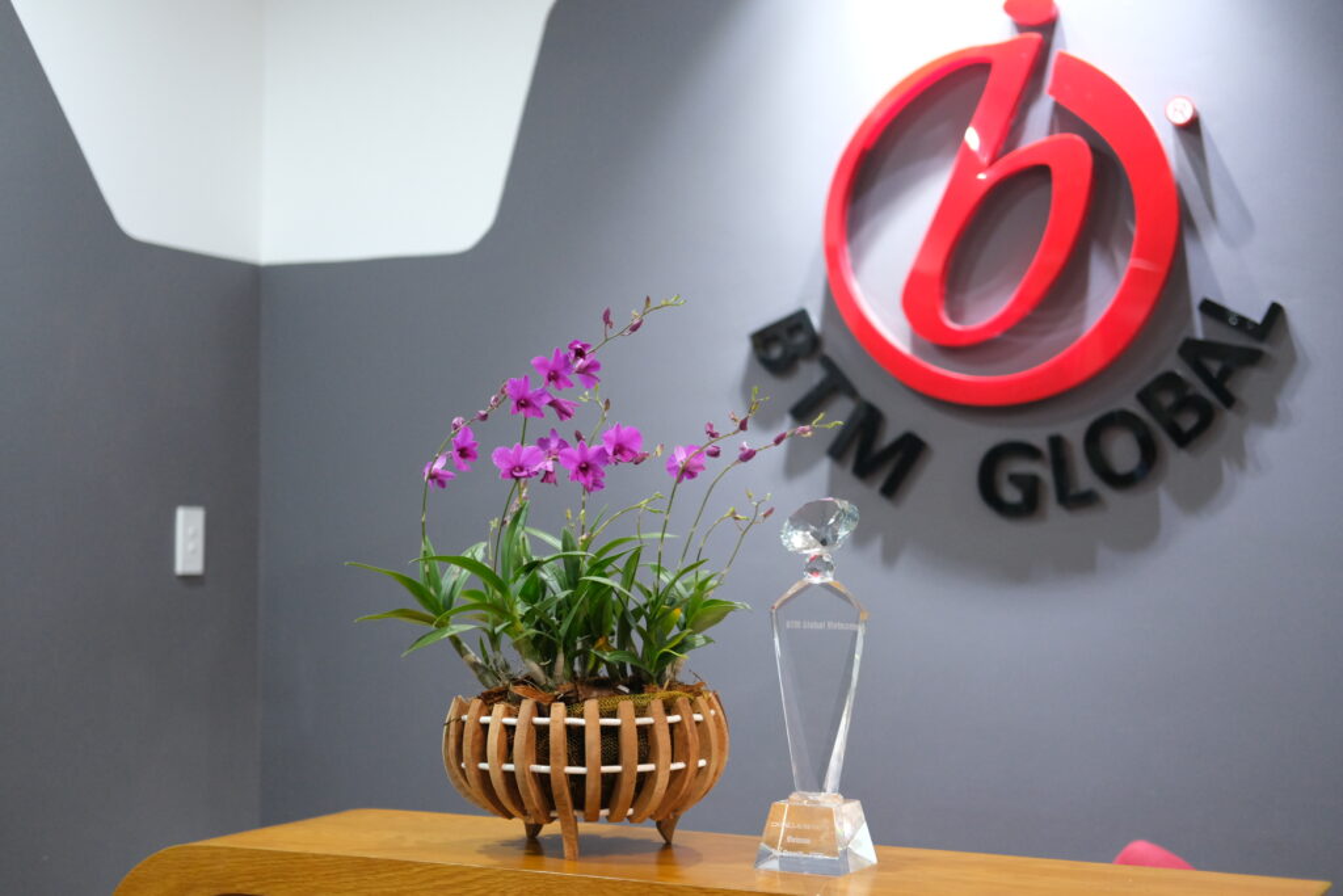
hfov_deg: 37.5
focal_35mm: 53
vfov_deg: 25.5
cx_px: 672
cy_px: 448
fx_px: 1977
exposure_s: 1/105
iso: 1250
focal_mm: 35
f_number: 2
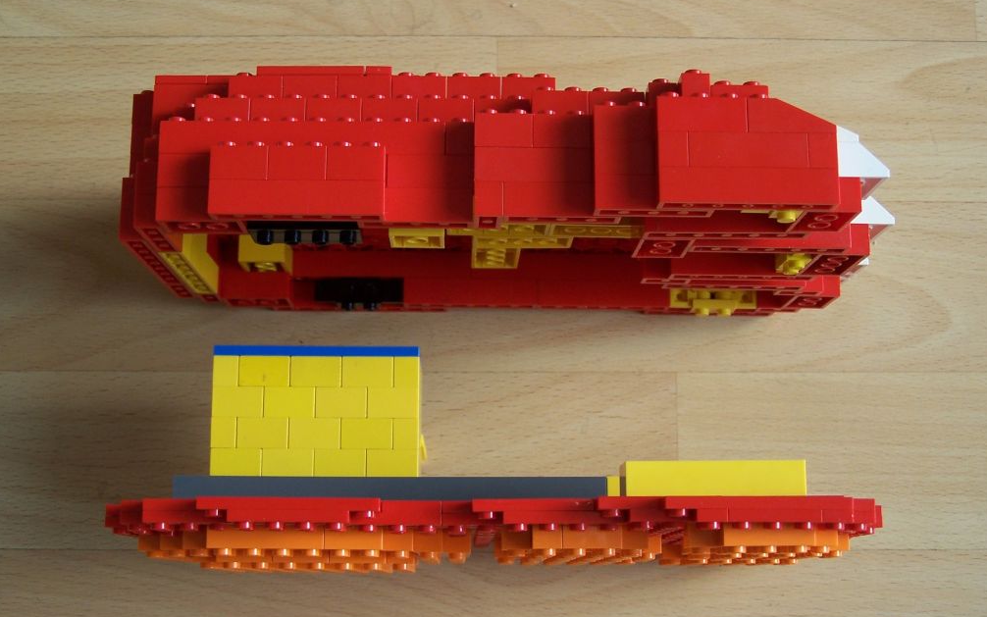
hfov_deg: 36.9
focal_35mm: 55
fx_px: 1480
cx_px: 498
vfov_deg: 23.6
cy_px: 330
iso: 80
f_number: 3
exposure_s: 1/90
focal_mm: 8.5
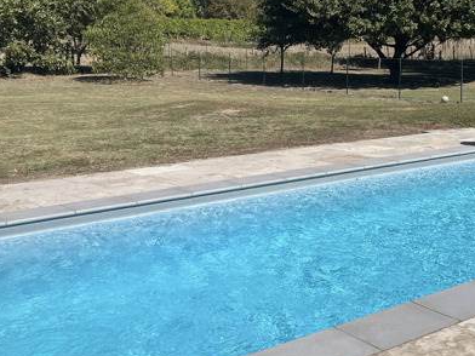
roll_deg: -0.7
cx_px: 305
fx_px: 727
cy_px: 134
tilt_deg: -7.4
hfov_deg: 35.9
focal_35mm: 53
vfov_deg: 27.4
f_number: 1.6
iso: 50
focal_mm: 5.1
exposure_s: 1/6494
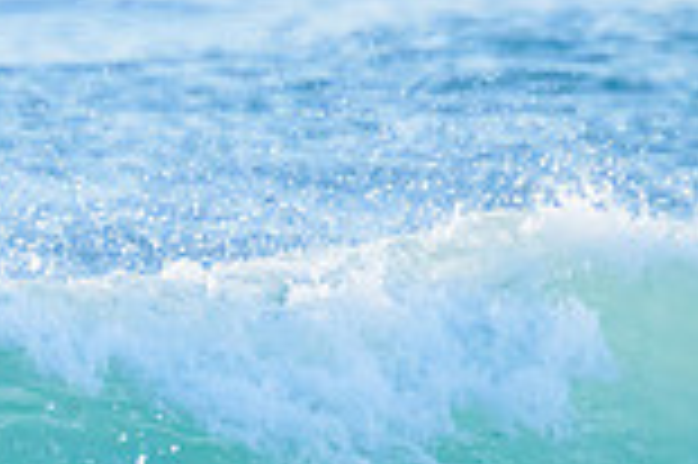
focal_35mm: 3001
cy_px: 687
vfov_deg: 0.5
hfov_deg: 0.7
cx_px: -599
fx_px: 58124
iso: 3600
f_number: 11
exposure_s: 1/2000
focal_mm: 800
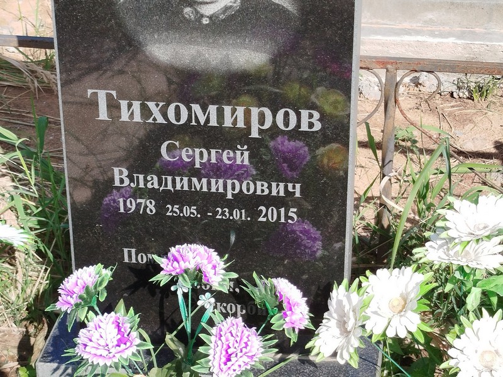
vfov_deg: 48.2
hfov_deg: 61.7
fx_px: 421
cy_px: 188
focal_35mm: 29
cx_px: 252
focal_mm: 5.31
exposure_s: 1/440
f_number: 1.7
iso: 50
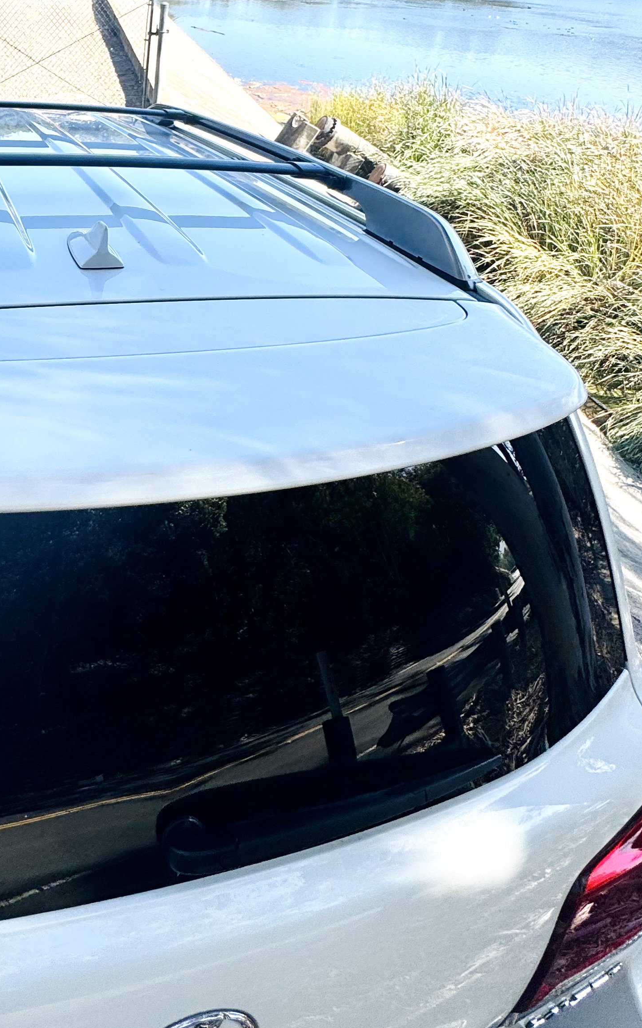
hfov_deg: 44.0
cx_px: 80
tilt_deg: -25.8
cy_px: 284
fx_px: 728
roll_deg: -5.6
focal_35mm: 26
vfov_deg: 66.9
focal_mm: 2.22
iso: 40
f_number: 2.2
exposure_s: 1/779
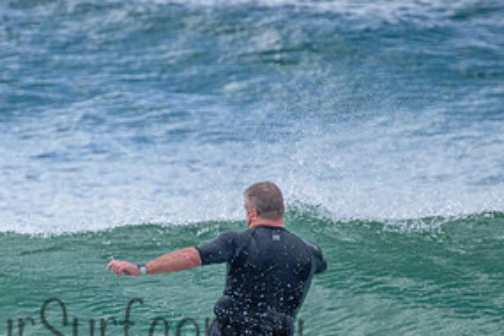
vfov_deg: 0.8
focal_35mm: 1627
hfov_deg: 1.3
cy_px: 310
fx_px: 22776
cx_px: 117
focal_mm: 800
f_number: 11
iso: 4500
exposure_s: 1/1250
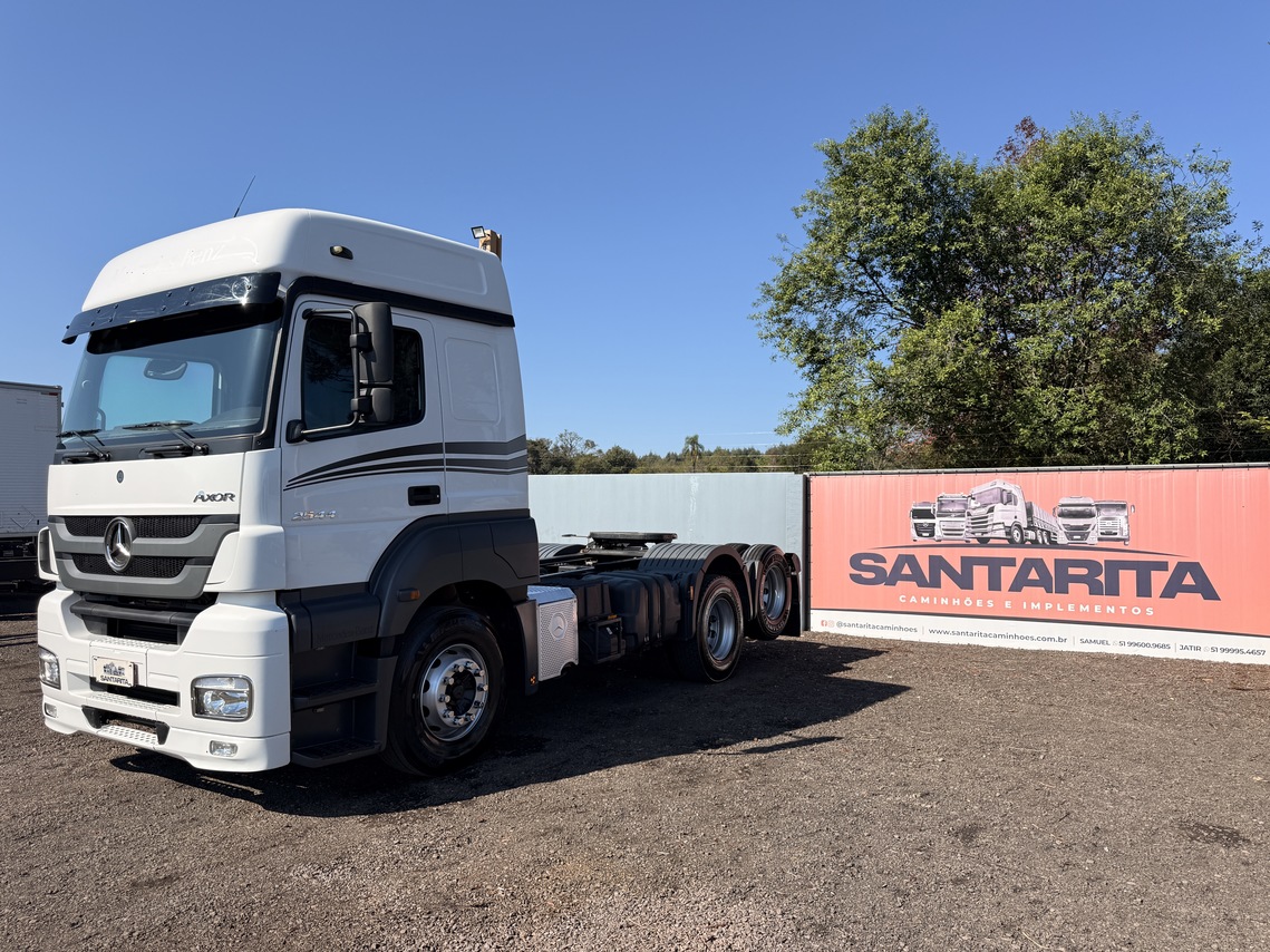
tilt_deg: +3.3
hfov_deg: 71.6
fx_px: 880
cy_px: 476
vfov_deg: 56.8
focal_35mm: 24
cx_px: 635
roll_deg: -0.9
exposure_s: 1/4405
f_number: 1.78
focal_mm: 6.76
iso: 80
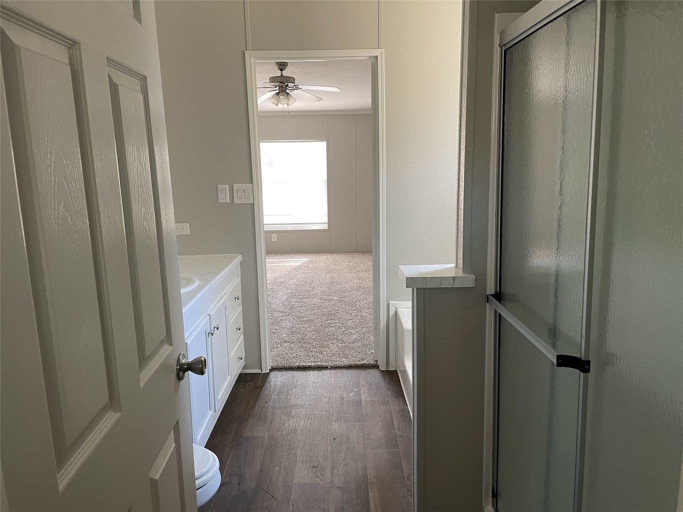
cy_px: 256
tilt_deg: -9.8
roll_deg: +0.5
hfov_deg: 67.3
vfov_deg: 53.1
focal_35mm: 26
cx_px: 342
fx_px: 513
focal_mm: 4.2
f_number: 1.6
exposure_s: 1/58
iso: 200
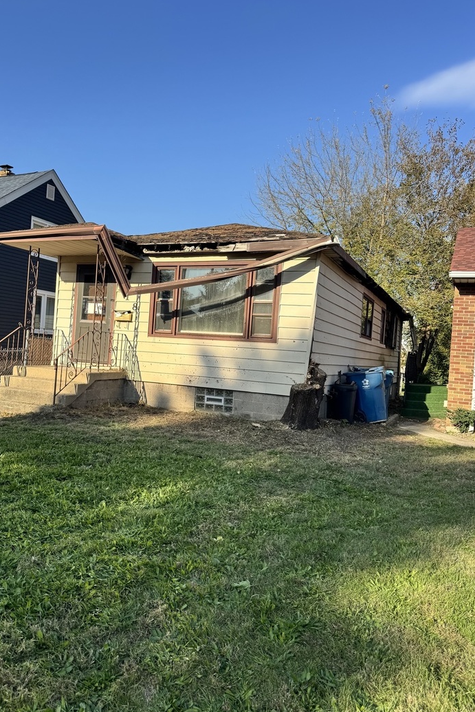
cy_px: 350
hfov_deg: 49.4
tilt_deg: -4.0
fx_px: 515
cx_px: 211
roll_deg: -2.5
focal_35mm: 26
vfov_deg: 69.4
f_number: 1.78
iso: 80
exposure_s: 1/2604
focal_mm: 6.76
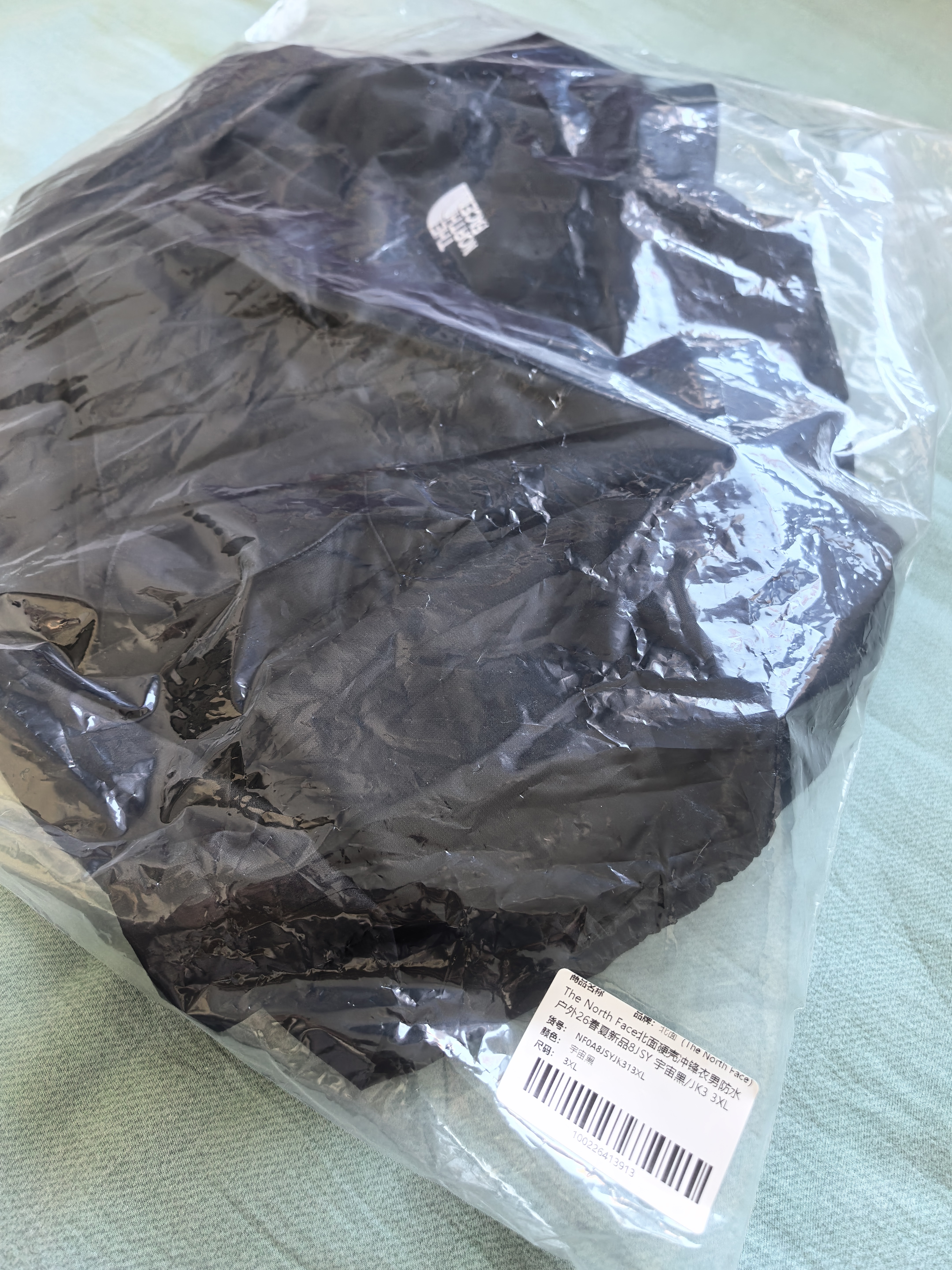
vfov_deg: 71.6
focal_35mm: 24
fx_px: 880
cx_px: 476
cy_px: 635
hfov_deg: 56.8
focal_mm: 8.5
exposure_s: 1/100
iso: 125
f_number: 2
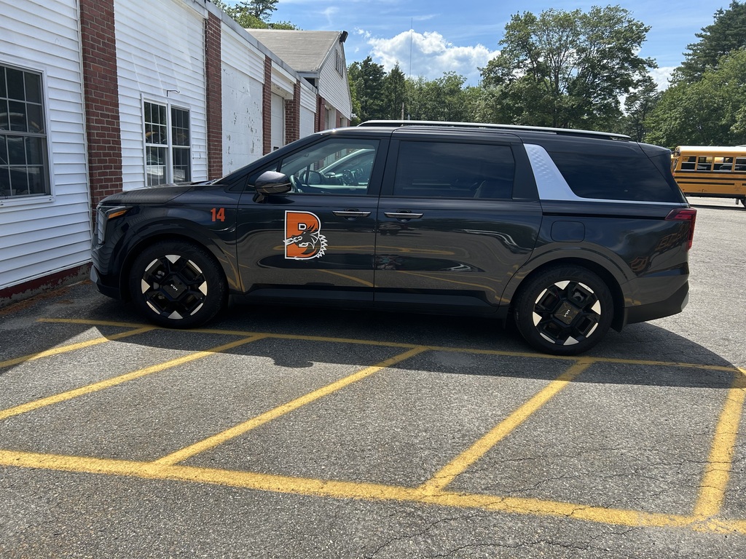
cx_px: 373
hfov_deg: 67.3
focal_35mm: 26
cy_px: 280
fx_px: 560
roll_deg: -2.6
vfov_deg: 53.1
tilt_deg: -12.9
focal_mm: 5.7
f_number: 1.5
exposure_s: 1/3460
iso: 50
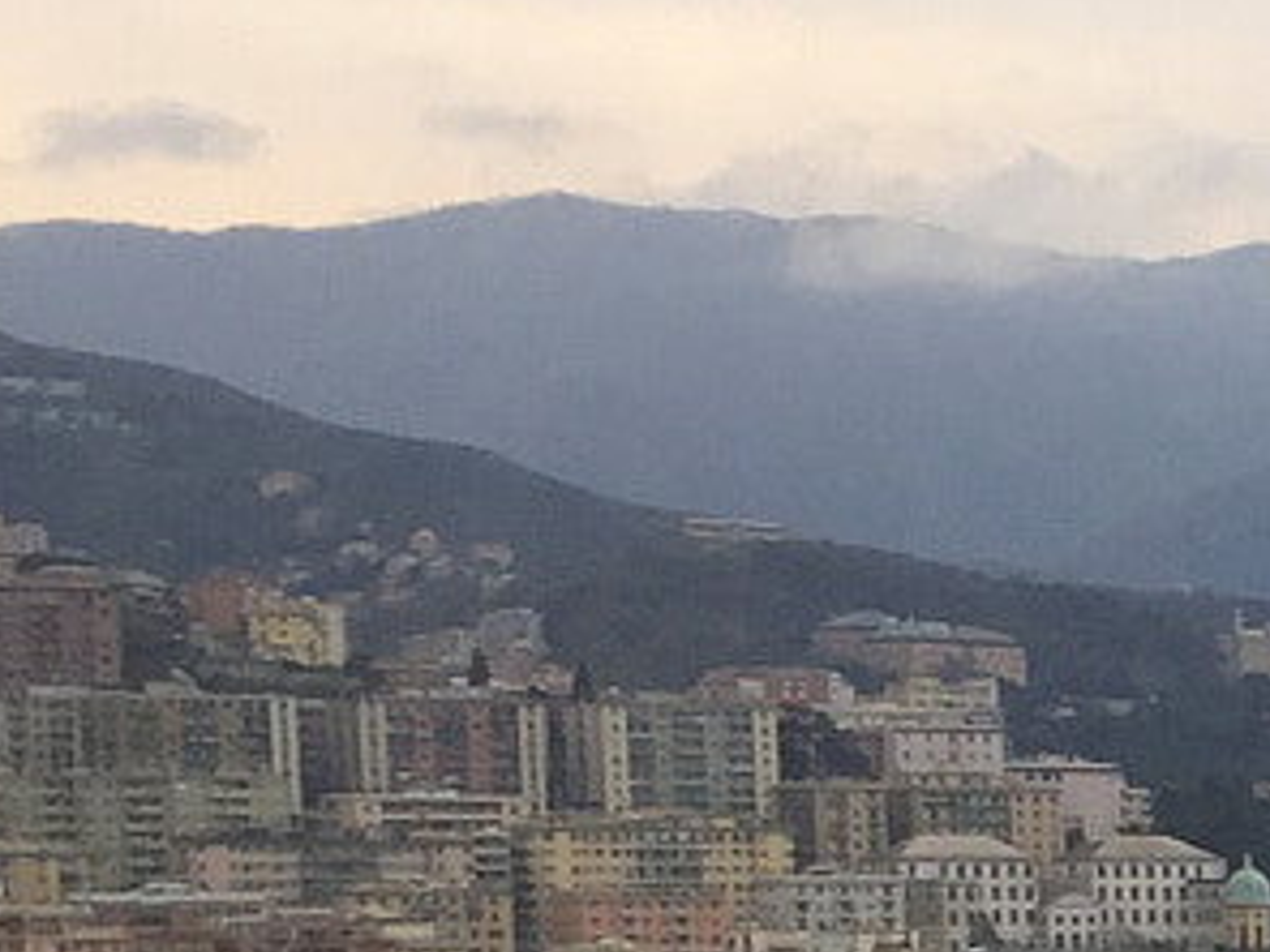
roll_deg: -2.4
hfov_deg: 10.8
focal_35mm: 157
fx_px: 5760
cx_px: 2999
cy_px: 1638
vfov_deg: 9.1
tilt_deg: -7.0
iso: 32
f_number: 2.2
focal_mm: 4.15
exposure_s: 1/183
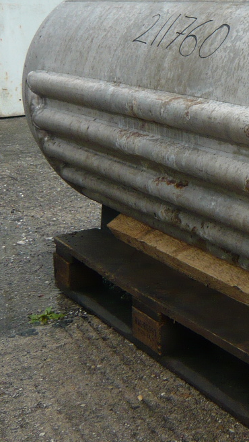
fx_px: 821
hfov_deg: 16.1
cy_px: 124
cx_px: 351
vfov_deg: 29.8
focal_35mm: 70
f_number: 2.8
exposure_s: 1/200
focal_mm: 4.6
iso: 100
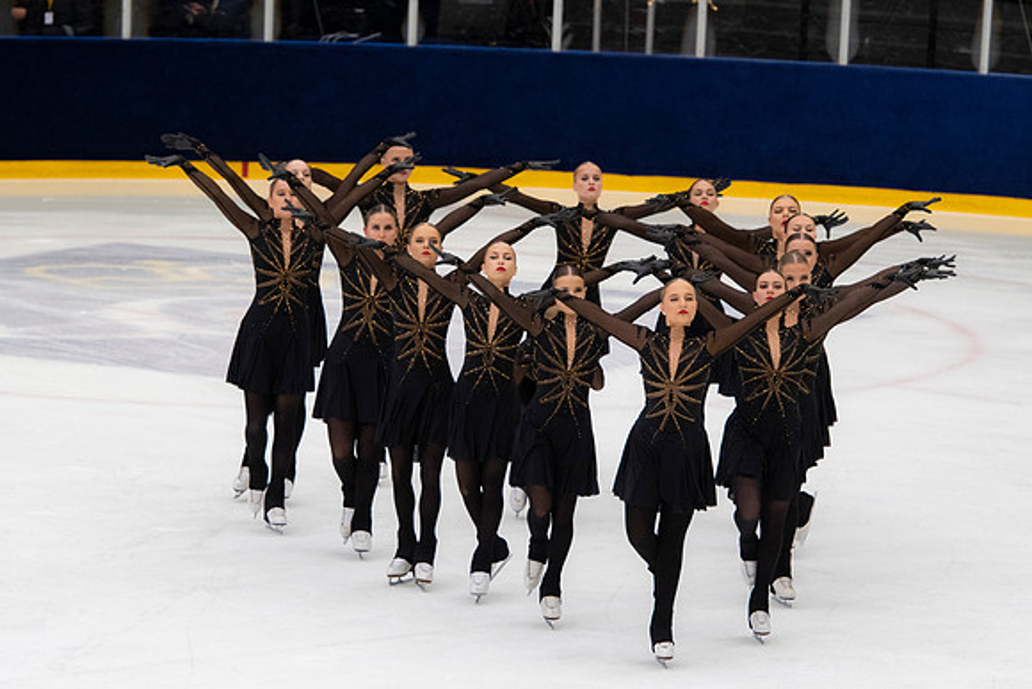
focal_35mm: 232
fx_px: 6666
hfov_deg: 8.9
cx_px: 516
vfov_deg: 5.9
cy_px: 344
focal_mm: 155
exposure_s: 1/320
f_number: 5.6
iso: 1600
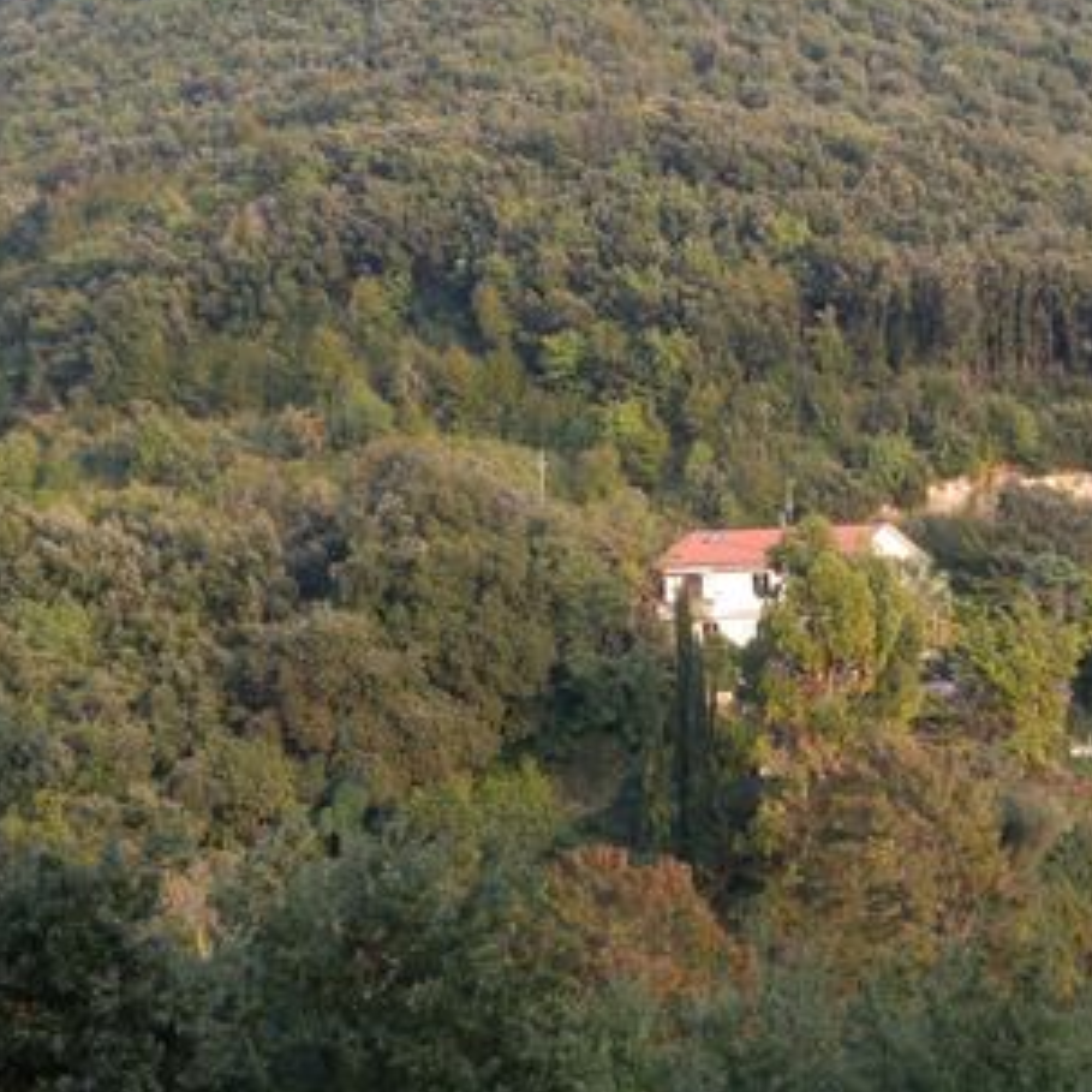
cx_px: 944
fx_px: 3248
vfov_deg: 19.0
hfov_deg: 18.8
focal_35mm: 91
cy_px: 292
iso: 64
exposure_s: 1/69.4
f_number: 3.7
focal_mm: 11.1
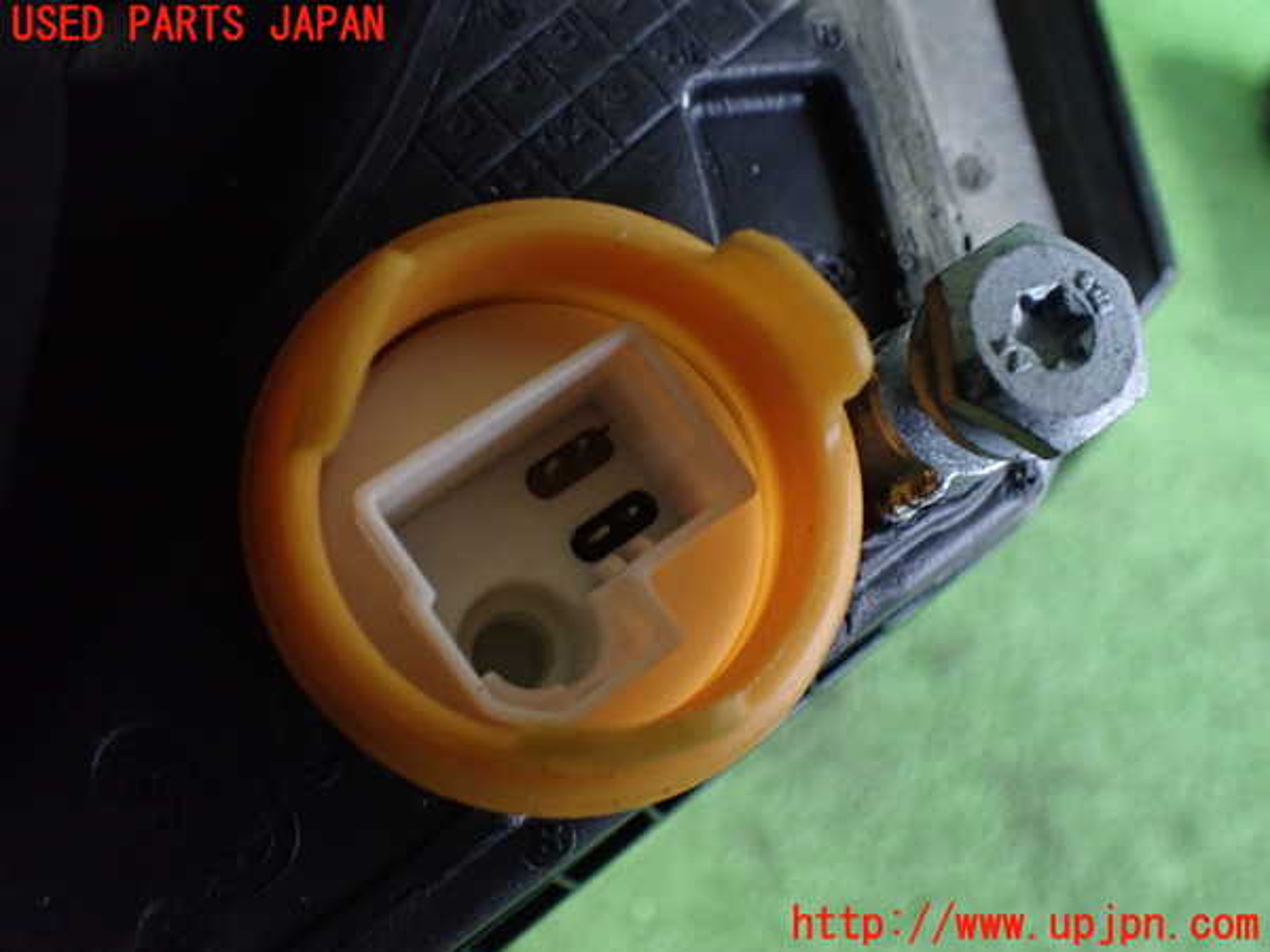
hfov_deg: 60.0
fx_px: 1101
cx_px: 635
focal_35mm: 30
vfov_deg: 46.8
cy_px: 476
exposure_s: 1/30
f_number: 2.3
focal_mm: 5.4
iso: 800
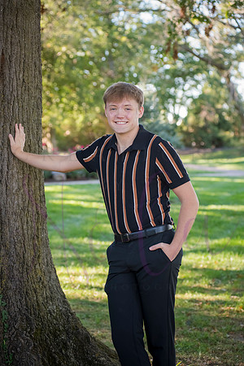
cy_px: 183
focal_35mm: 80
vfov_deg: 25.4
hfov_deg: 17.1
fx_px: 813
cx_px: 122
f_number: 4.5
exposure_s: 1/320
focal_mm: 80
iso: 800
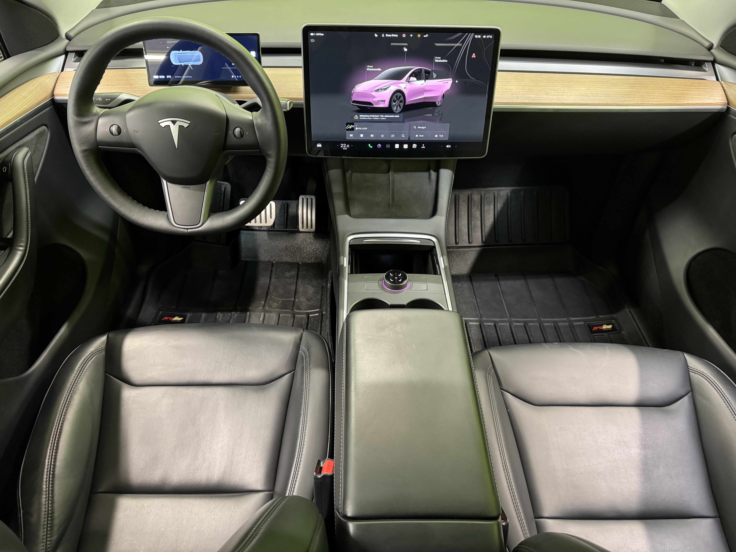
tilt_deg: -41.6
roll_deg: -1.2
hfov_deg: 71.6
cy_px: 276
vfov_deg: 56.8
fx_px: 510
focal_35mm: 24
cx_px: 368
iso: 800
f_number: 1.78
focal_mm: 6.76
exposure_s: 1/50
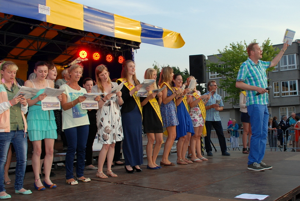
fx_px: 225
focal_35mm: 27
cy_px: 100
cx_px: 150
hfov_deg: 67.4
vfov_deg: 48.0
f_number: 7.1
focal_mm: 18
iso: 320
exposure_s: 1/200
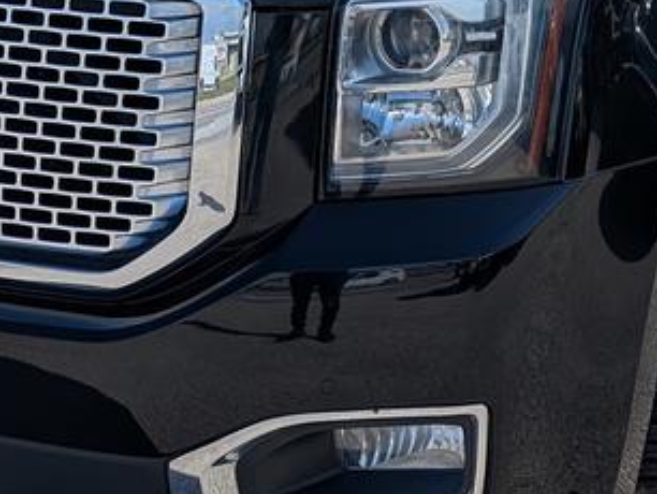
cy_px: 19
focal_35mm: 100
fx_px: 1899
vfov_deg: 14.6
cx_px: 388
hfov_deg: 19.6
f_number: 1.68
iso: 20
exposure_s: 1/1603
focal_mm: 6.9
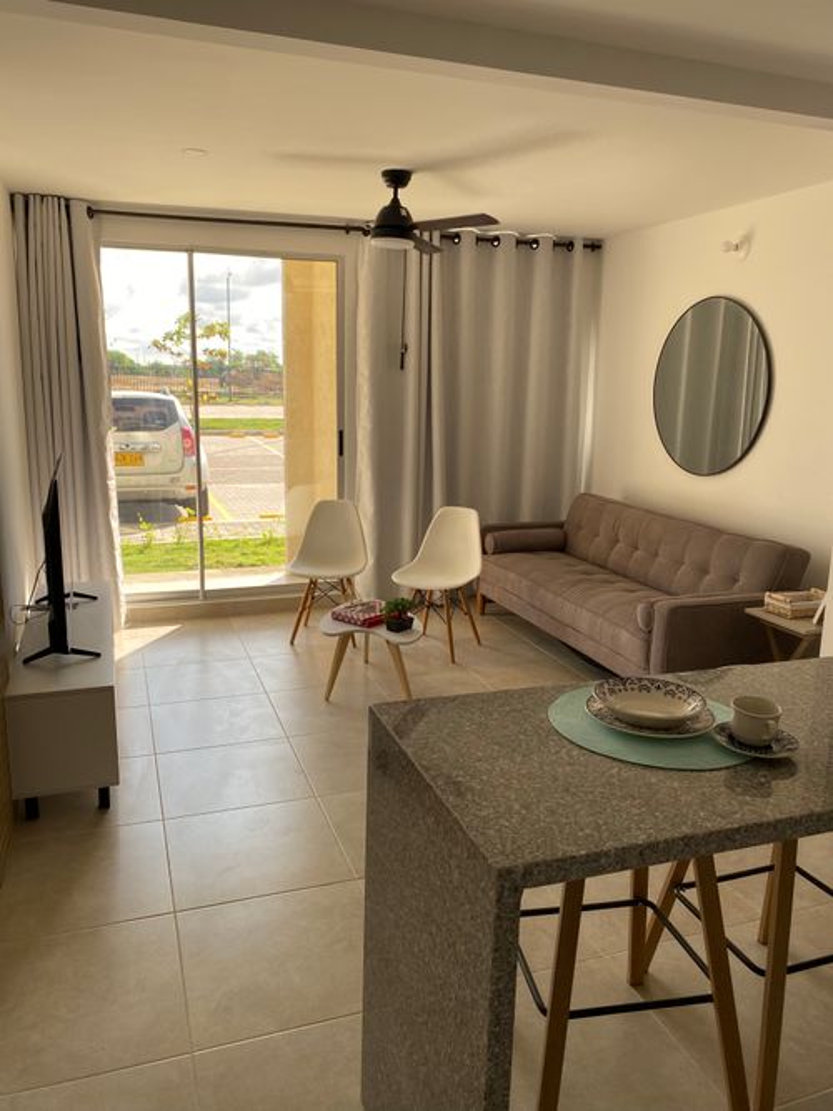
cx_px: 416
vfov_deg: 67.3
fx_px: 834
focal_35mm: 26
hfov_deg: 53.0
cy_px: 556
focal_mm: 4.25
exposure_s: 1/175
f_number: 1.8
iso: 32
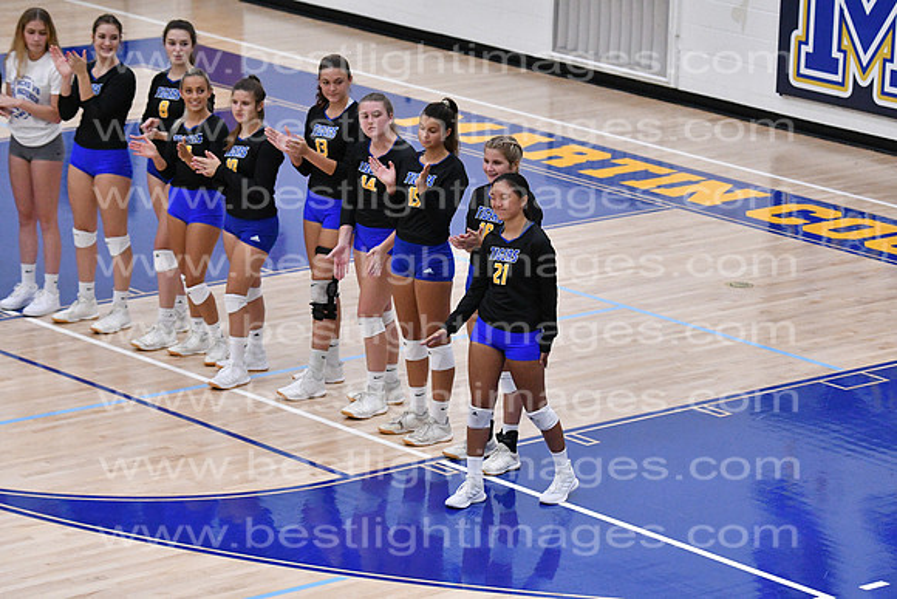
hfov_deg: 13.0
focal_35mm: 158
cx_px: 448
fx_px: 3925
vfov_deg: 8.7
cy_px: 300
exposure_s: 1/1250
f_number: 3.2
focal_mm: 105
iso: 6400
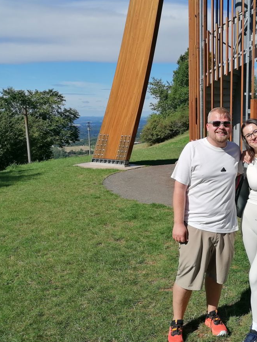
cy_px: 173
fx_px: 366
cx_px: 218
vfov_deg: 50.1
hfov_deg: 36.8
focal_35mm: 37
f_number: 1.8
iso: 50
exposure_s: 1/2625
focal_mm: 4.75
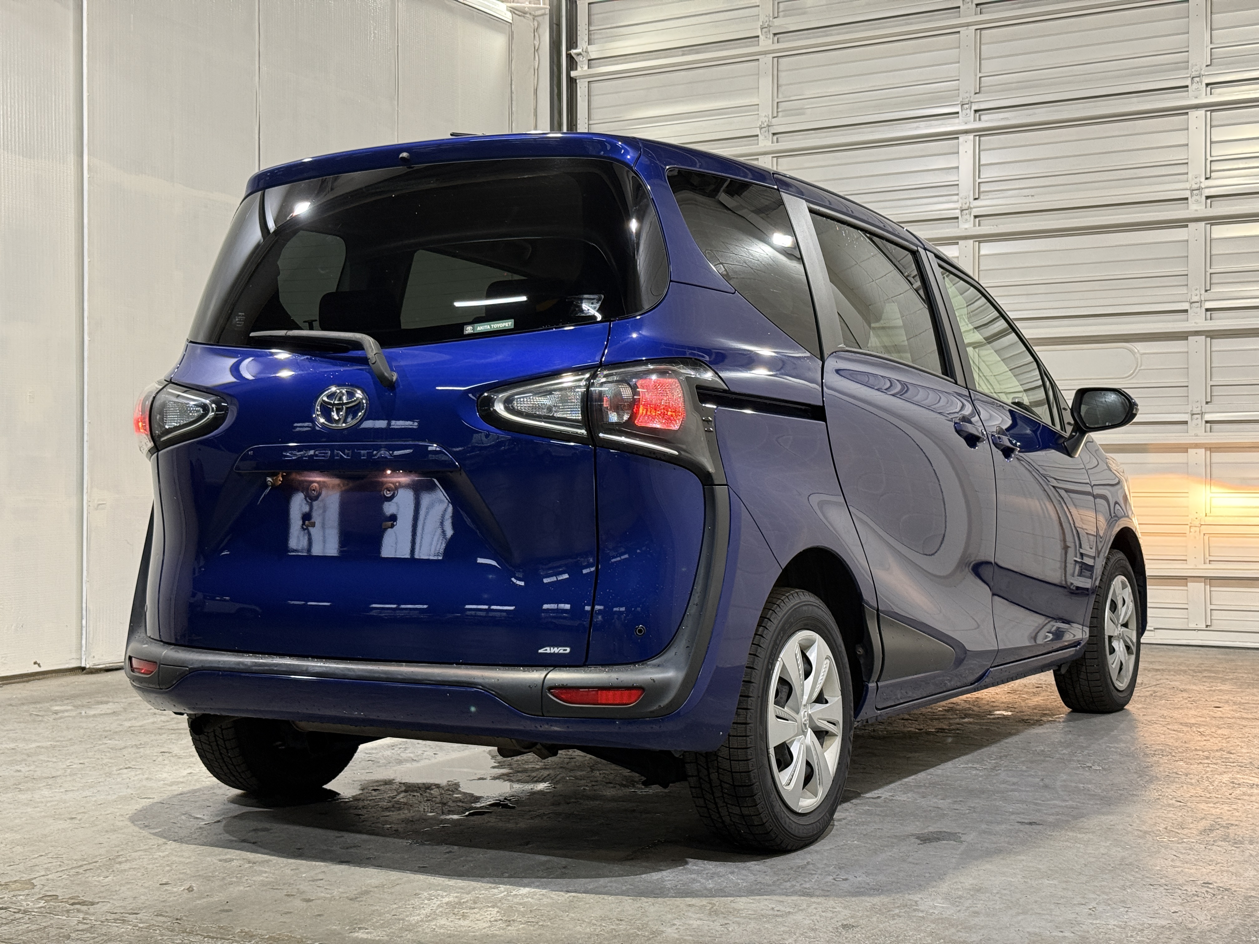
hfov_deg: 39.7
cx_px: 630
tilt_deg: +0.0
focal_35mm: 48
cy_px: 472
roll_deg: +0.1
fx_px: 1746
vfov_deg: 30.3
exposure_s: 1/60
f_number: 1.78
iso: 250
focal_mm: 6.76
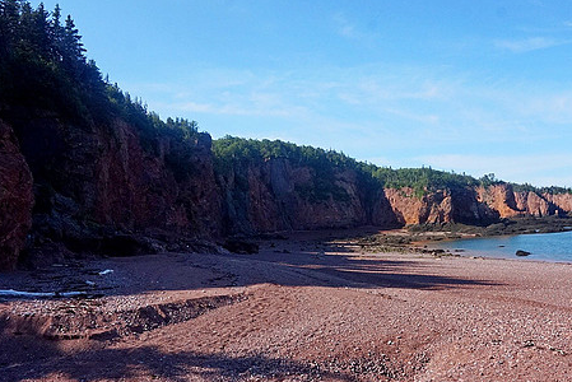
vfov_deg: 42.3
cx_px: 312
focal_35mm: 31
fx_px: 493
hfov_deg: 60.1
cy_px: 222
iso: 1000
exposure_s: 1/1000
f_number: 13
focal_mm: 16
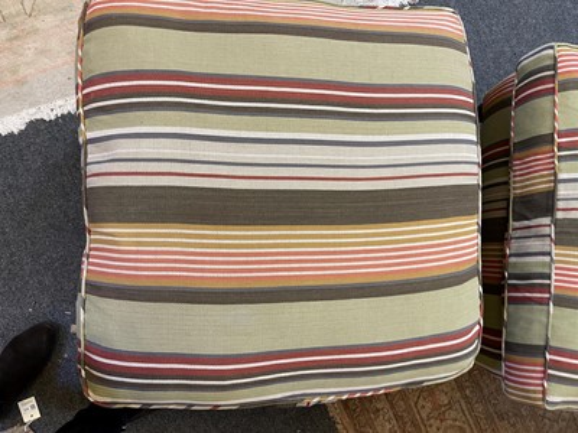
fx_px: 434
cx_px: 289
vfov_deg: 53.1
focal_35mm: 26
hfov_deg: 67.3
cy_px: 216
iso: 125
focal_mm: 5.1
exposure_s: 1/50
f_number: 1.6
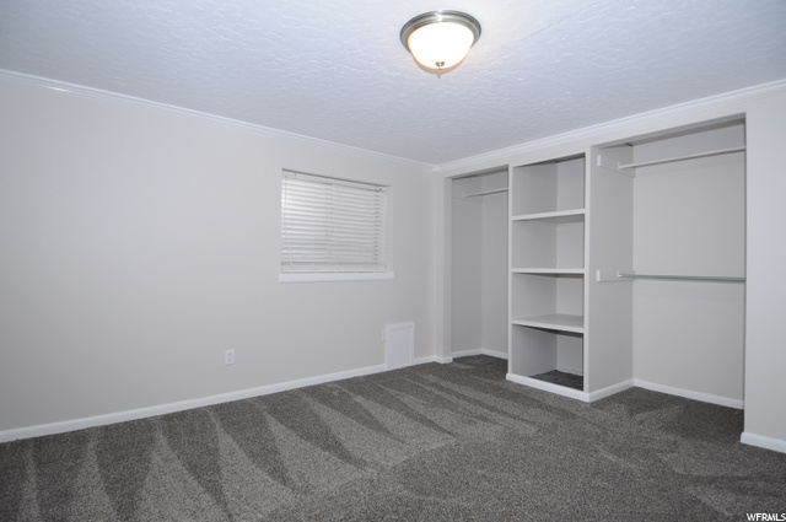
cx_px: 393
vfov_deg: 67.2
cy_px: 261
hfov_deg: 90.1
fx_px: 392
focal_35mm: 18
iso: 200
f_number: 4
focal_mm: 12
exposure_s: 1/60
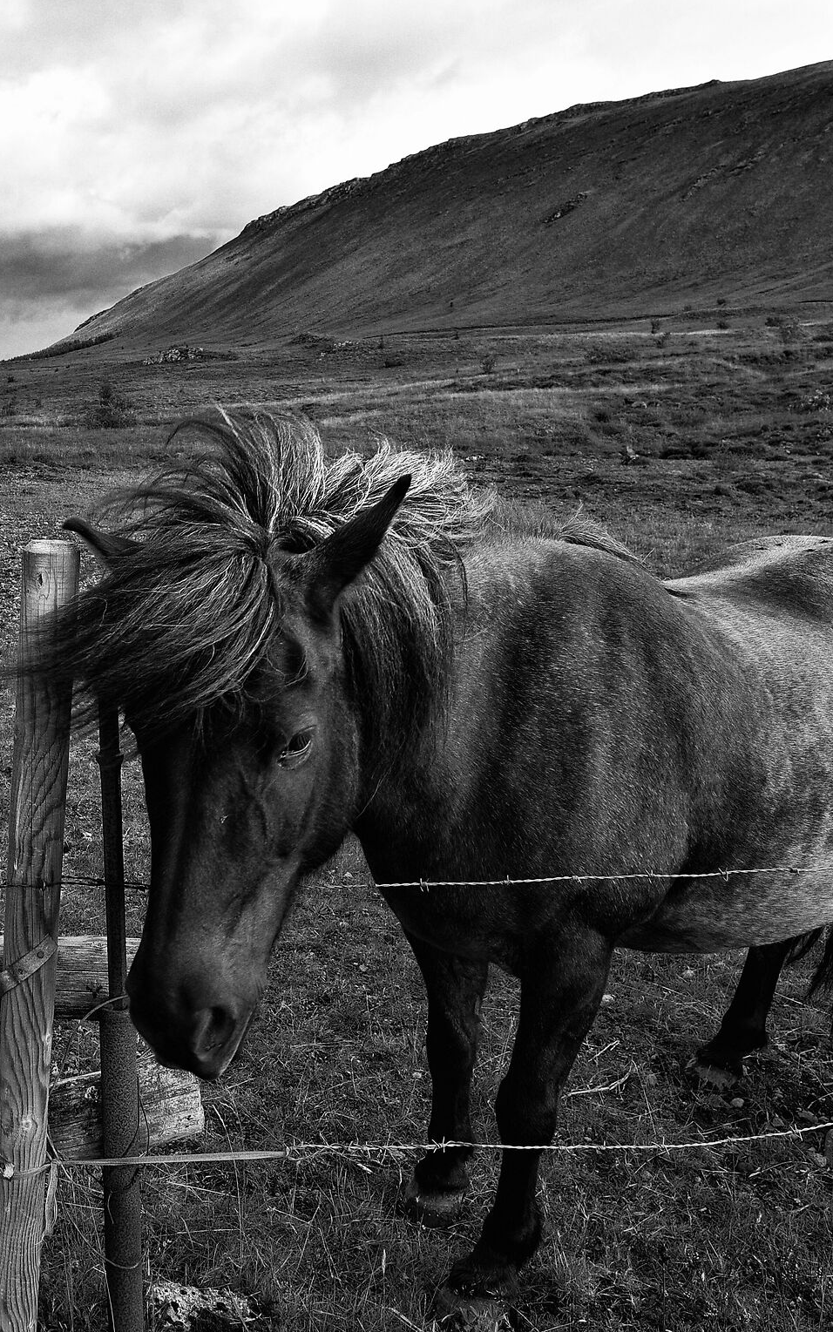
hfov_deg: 36.9
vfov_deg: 59.6
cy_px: 695
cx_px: 82
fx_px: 1162
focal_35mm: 32
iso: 200
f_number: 8
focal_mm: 20
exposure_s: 1/250
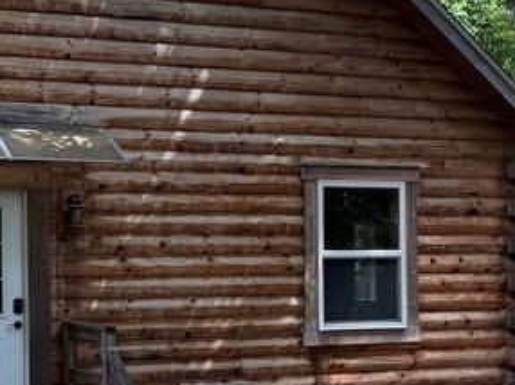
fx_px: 1799
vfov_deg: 12.2
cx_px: 459
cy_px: 232
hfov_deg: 16.1
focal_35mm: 121
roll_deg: +0.6
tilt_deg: +1.1
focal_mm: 6.76
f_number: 1.78
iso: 100
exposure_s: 1/314
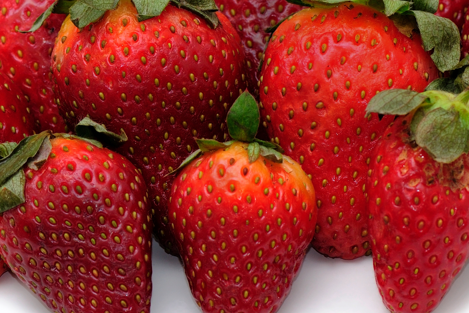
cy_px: 35
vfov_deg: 3.9
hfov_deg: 5.8
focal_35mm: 356
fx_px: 4638
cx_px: 197
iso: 200
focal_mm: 105
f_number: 8
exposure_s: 1/125
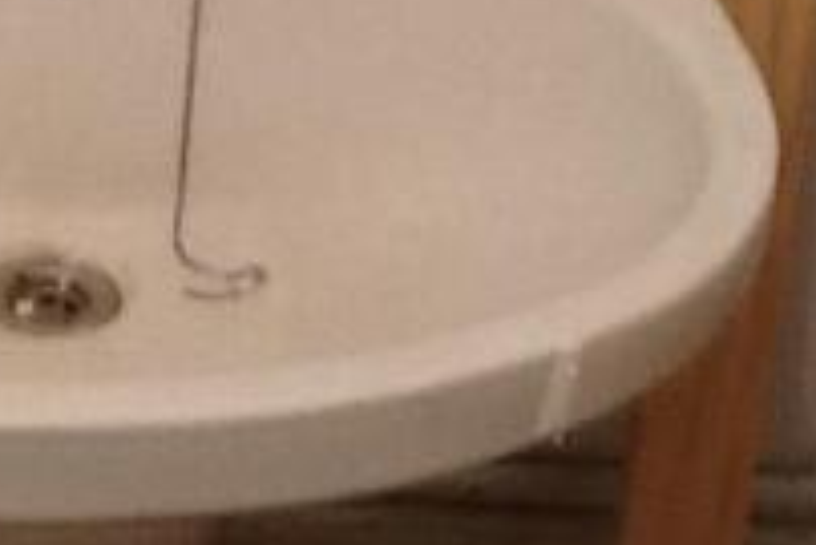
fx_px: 2994
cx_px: 14
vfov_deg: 10.3
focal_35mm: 132
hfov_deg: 15.3
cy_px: 42
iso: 125
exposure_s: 1/33
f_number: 2.4
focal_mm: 2.03
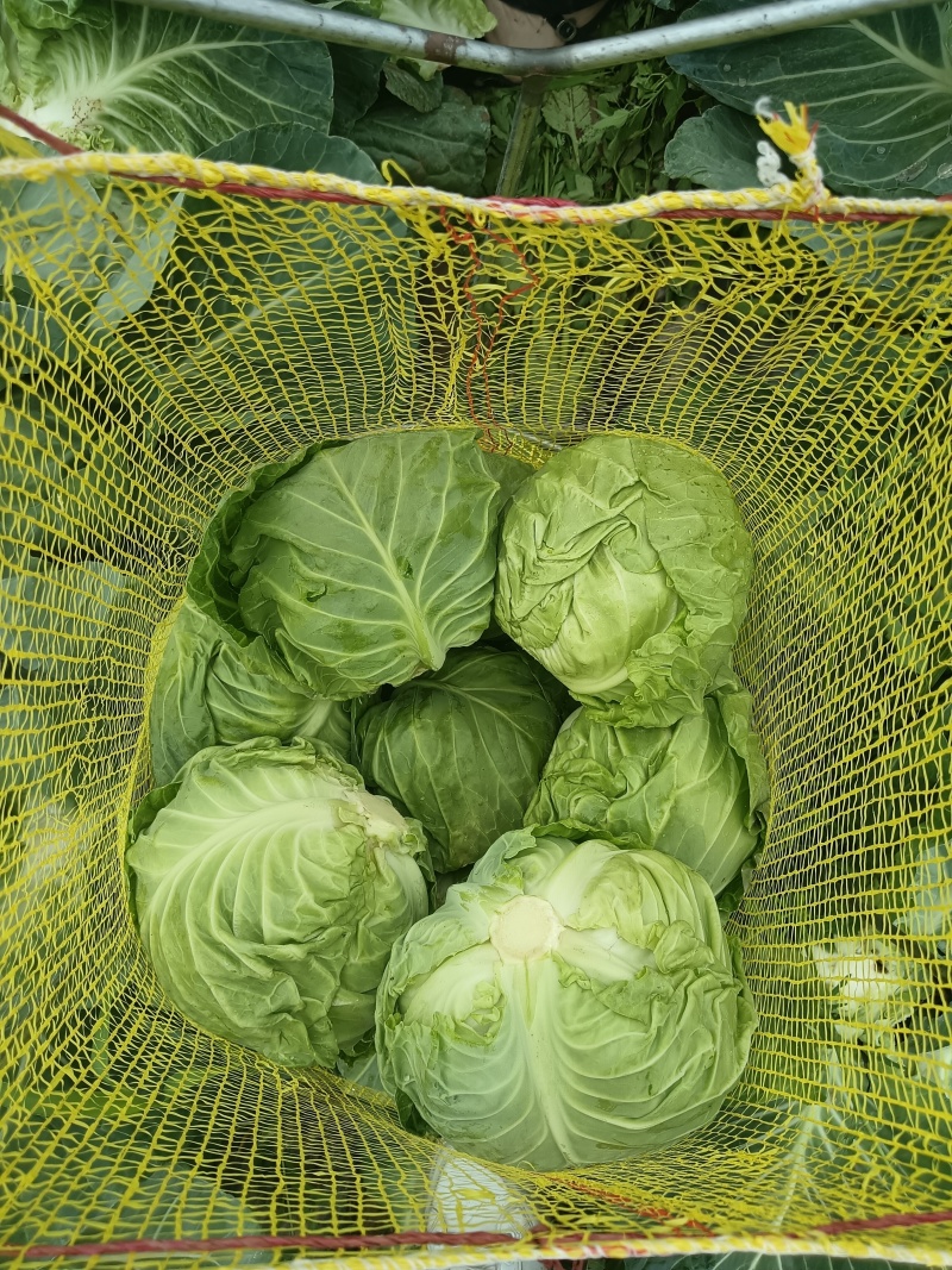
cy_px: 635
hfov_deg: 51.3
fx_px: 990
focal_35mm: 27
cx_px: 476
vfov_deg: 65.3
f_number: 1.8
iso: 100
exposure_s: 1/256
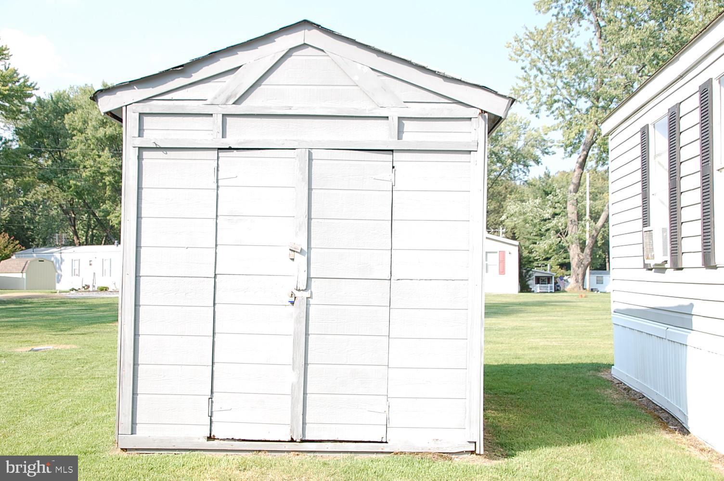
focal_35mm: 46
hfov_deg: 42.4
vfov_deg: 28.9
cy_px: 240
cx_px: 362
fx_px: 934
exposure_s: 1/200
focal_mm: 31
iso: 200
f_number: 7.1
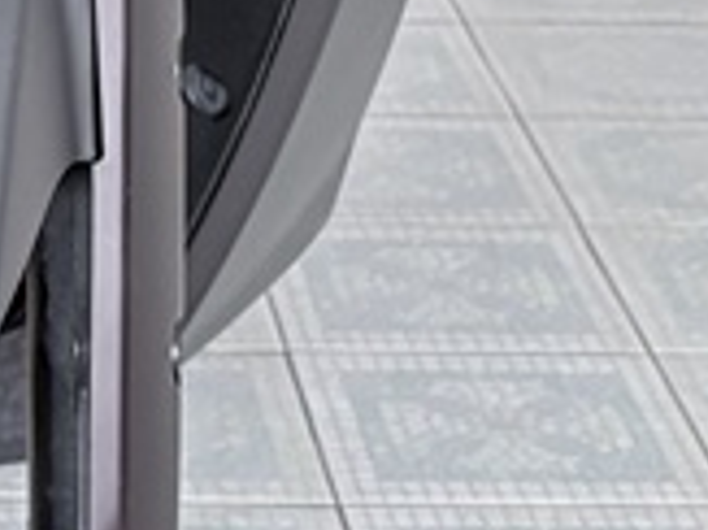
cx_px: -261
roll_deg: +0.3
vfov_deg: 7.1
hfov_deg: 9.5
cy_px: -452
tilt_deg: -11.5
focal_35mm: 204
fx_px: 4169
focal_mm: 5.96
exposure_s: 1/60
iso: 200
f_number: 1.6
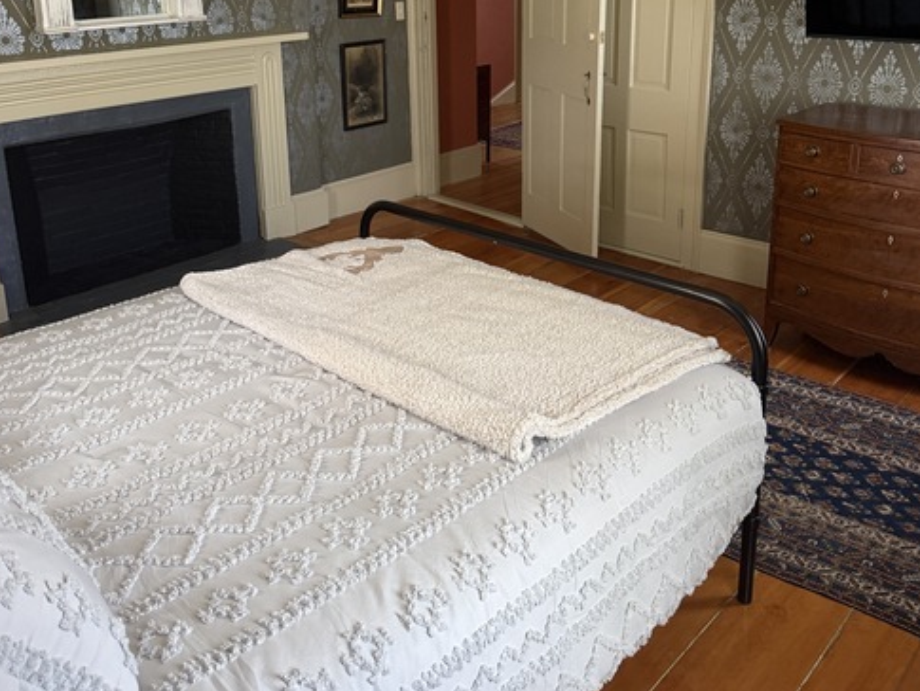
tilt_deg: -15.3
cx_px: 451
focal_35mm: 33
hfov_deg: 55.3
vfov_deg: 41.6
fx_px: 877
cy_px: 170
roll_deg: +1.4
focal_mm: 6.76
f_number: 1.78
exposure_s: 1/60
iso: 250
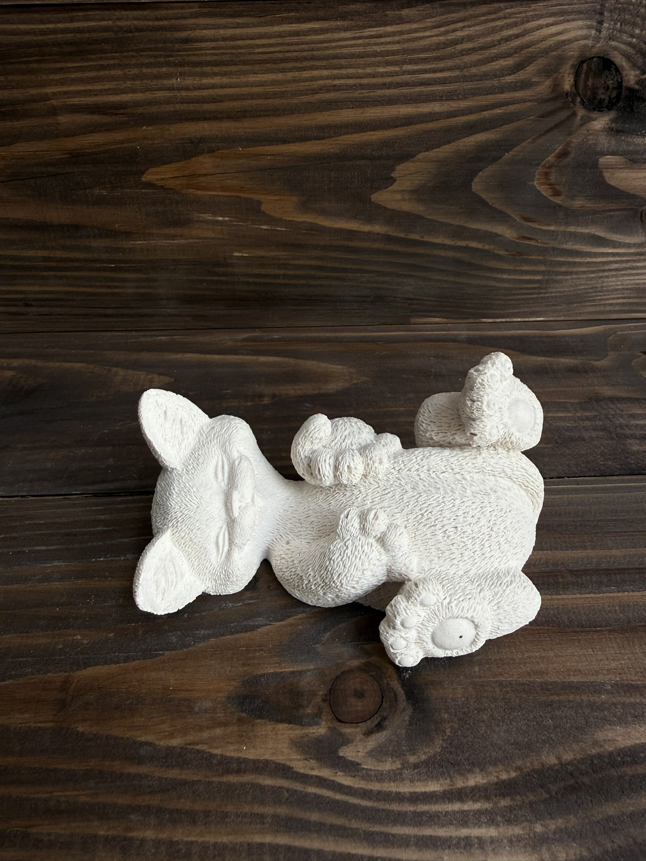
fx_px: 597
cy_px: 430
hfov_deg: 56.8
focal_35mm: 24
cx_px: 323
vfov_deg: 71.6
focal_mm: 2.22
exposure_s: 1/99
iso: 100
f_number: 2.2
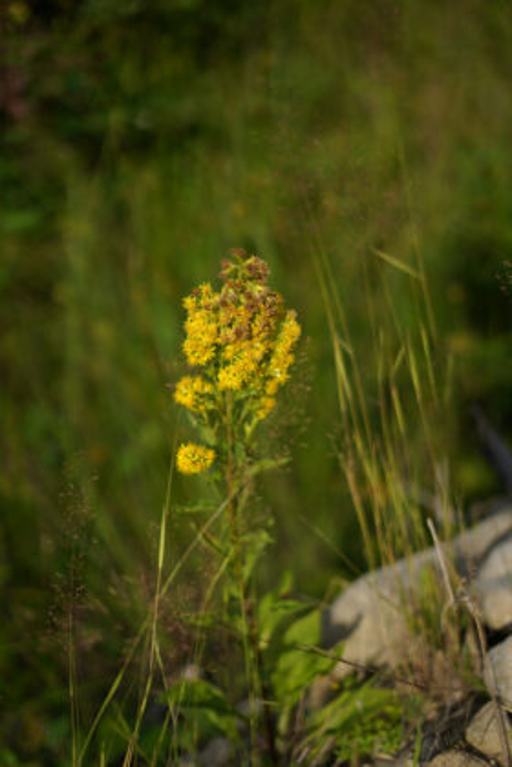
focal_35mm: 50
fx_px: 1067
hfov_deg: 27.0
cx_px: 256
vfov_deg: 39.6
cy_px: 384
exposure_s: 1/2000
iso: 100
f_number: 1.8
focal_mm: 50
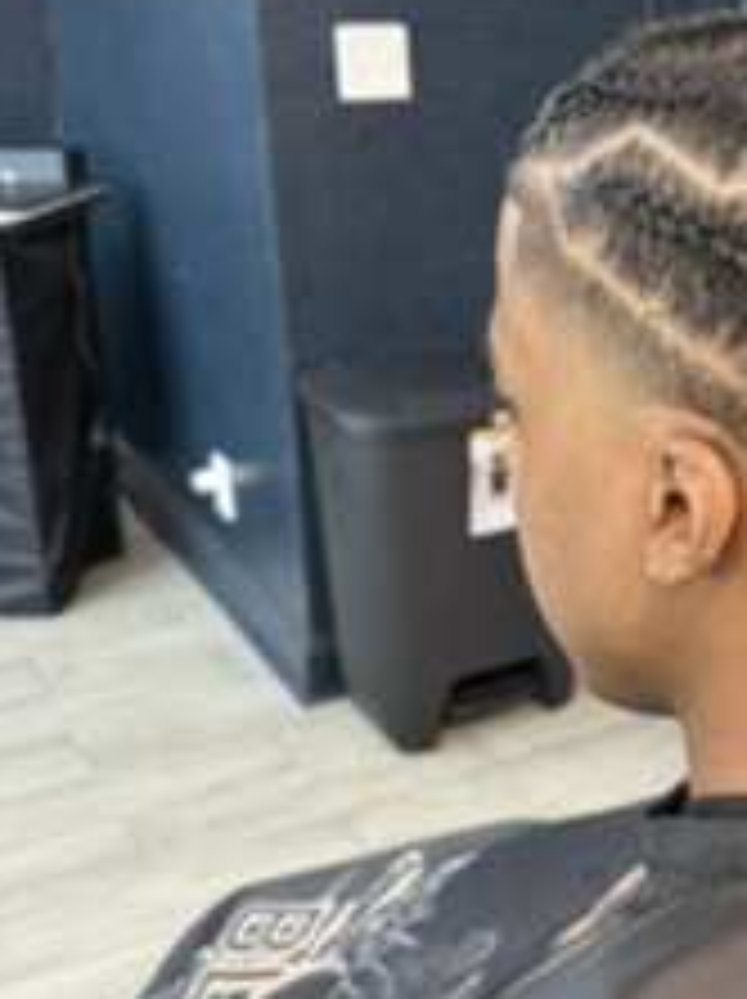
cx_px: 801
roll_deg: -1.8
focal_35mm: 52
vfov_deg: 36.8
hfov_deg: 26.1
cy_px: 441
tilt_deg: -17.8
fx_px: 1499
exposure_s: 1/60
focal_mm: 6.76
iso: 200
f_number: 1.78
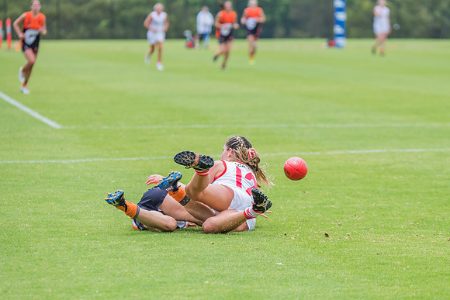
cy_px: 153
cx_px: 228
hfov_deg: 6.0
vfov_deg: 4.0
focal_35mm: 341
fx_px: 4259
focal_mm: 320
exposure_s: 1/1600
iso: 800
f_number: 8
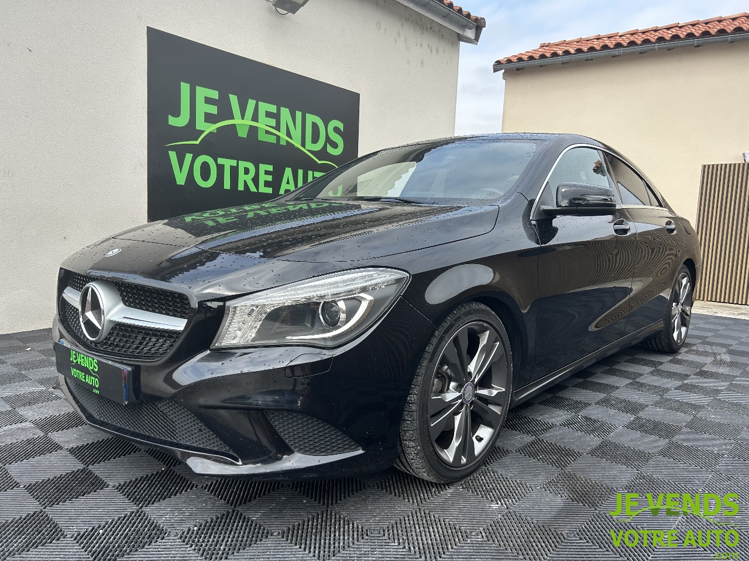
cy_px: 280
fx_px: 563
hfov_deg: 67.3
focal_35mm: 26
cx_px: 374
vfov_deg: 53.1
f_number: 1.5
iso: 50
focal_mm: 5.7
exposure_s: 1/1468
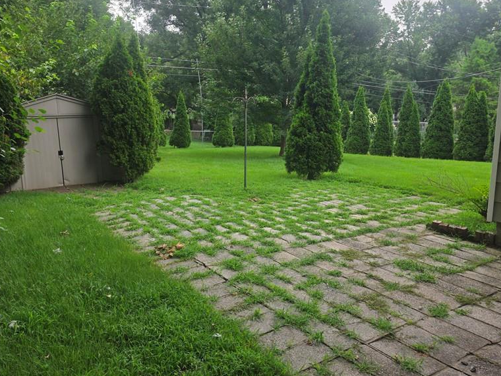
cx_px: 243
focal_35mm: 31
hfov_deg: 58.3
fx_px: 449
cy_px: 177
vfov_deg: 45.4
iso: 32
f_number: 1.7
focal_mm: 6.25
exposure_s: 1/180
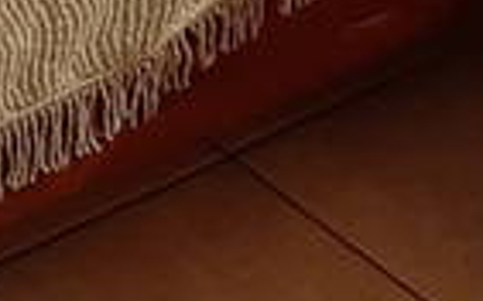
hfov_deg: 9.6
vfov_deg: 5.6
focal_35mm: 200
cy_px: -930
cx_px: -572
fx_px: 2632
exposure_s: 1/33
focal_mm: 3.93
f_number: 1.7
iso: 200
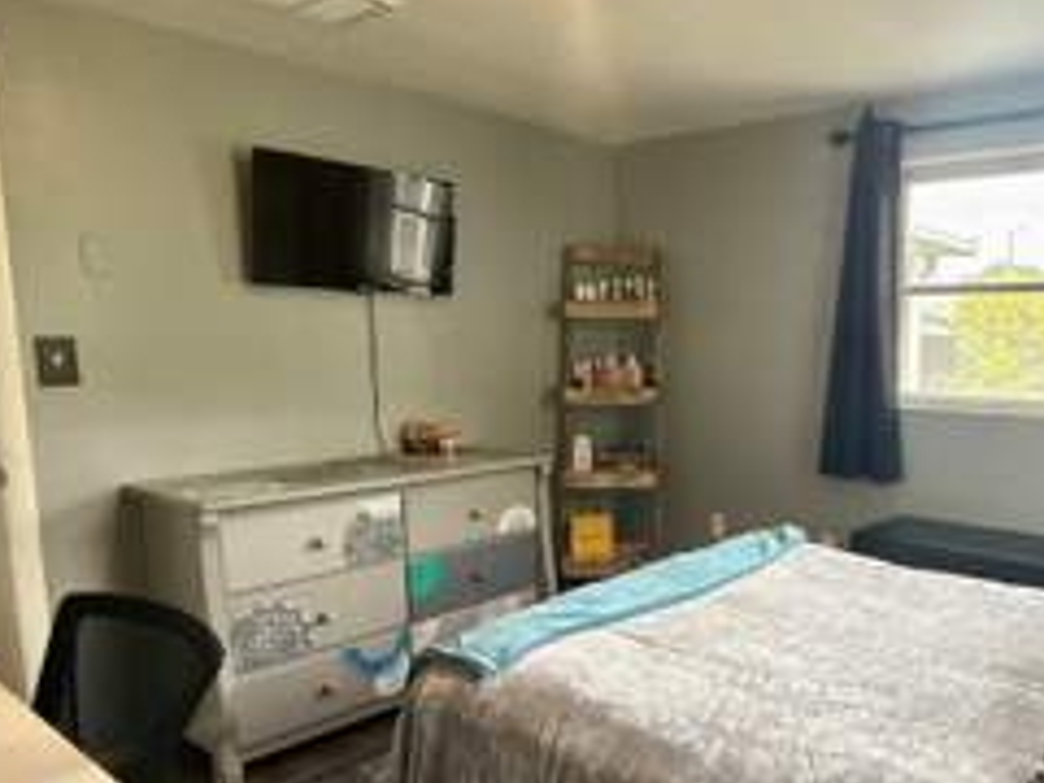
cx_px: 774
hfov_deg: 60.2
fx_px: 844
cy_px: 457
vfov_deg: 49.5
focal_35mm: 28
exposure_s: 1/99
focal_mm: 2.22
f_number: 2.2
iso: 250
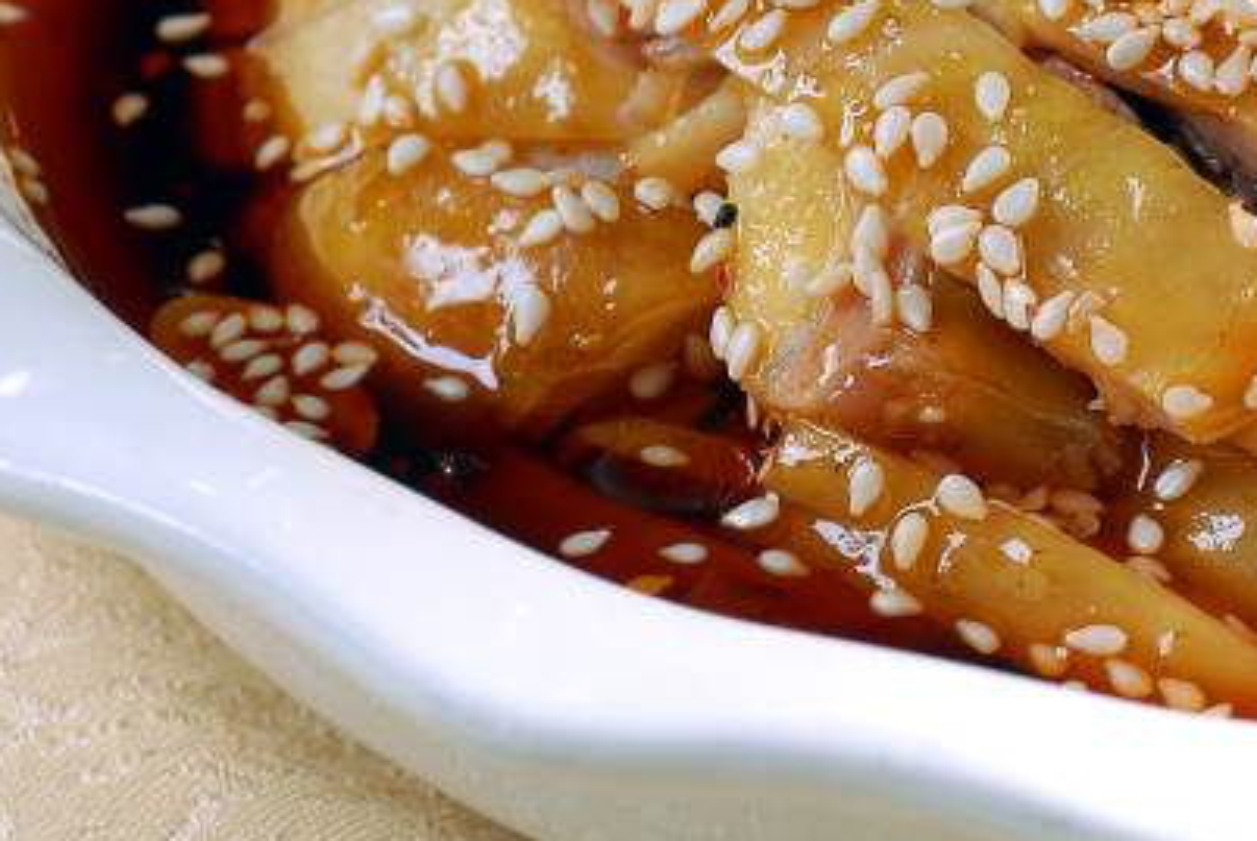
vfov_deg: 6.0
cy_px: -133
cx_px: 1391
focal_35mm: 229
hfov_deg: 8.9
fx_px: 8004
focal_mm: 60
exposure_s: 1/125
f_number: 9
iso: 100
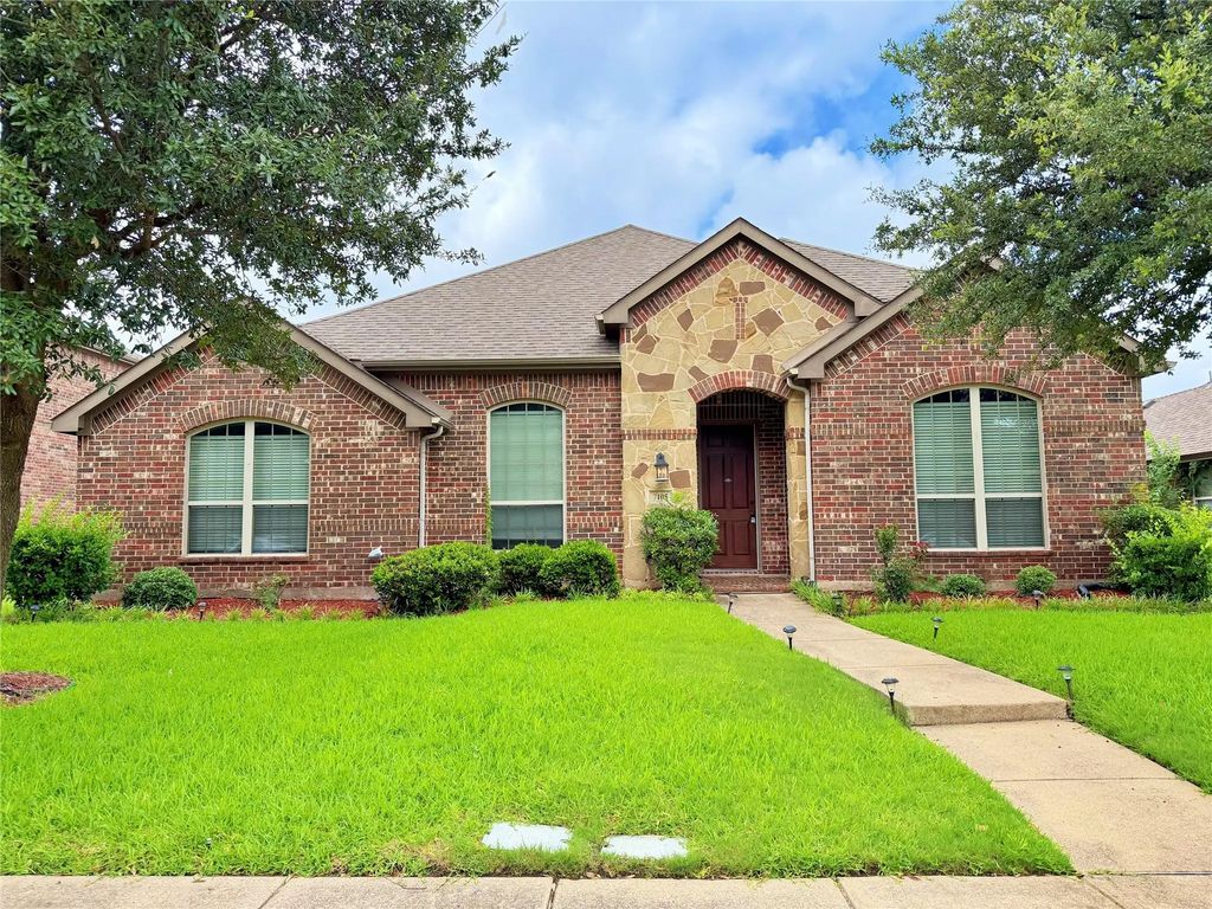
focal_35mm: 24
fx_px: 840
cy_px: 454
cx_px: 606
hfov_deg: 71.6
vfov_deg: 56.8
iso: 100
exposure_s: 1/2110
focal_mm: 6.76
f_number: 1.78
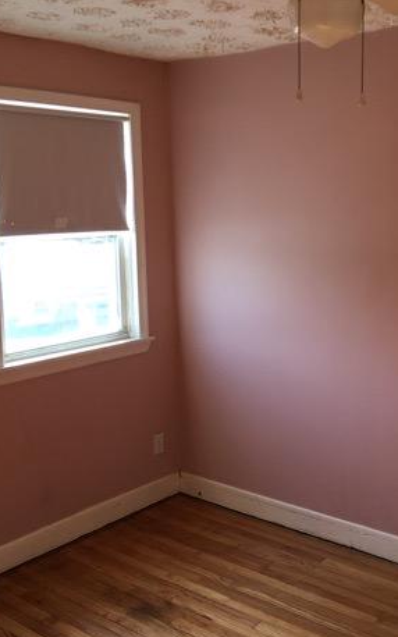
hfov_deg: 29.5
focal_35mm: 43
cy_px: 331
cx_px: 282
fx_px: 747
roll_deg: +0.1
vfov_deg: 46.2
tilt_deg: -8.7
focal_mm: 4.15
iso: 25
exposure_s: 1/60
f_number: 2.2
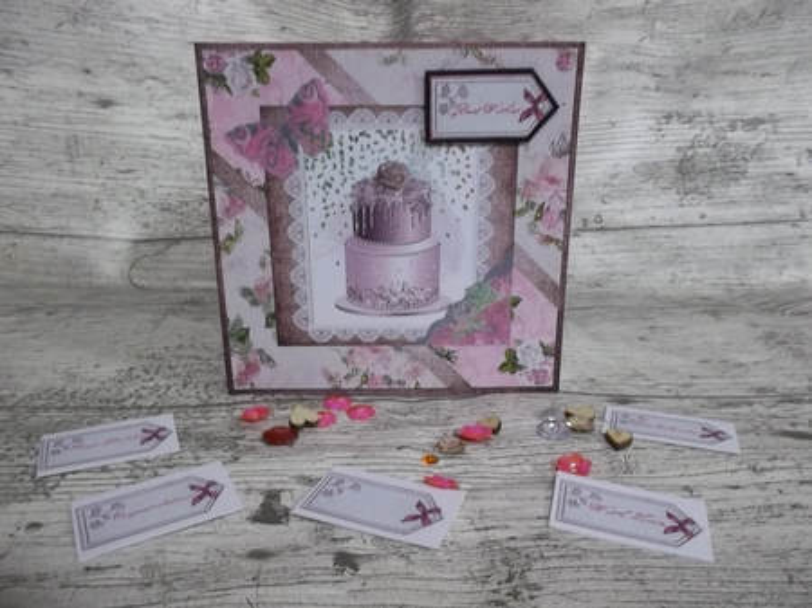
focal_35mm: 29
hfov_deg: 61.7
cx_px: 406
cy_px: 304
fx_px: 680
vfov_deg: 48.2
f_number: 3.3
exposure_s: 1/10
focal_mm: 4.1
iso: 160
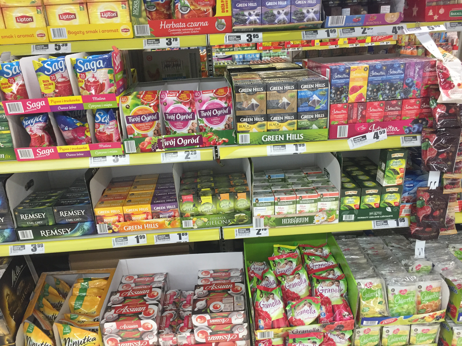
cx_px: 231
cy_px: 173
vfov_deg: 48.2
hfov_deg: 61.7
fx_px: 387
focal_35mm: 29
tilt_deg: -21.9
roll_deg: +1.8
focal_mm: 4.15
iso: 80
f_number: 2.2
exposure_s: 1/33
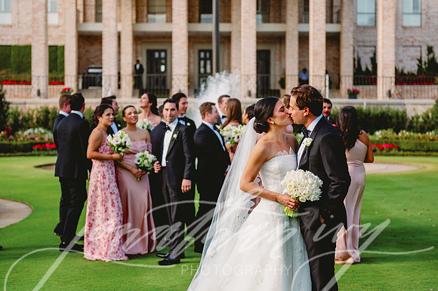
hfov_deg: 26.4
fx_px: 935
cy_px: 134
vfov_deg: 17.7
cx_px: 219
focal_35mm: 77
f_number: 2.8
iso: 200
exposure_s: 1/2500
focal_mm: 70
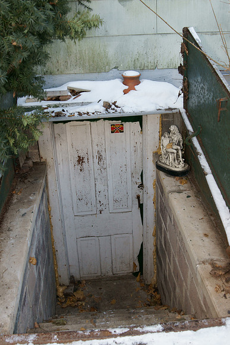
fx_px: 402
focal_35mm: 42
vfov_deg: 46.4
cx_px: 115
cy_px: 172
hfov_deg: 31.9
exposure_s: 1/125
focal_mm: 28
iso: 400
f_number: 6.3
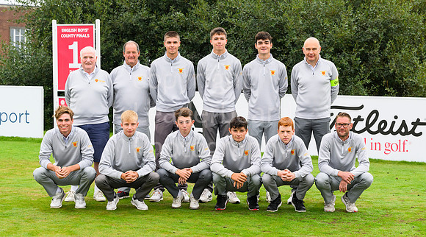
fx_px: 999
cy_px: 112
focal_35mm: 89
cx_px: 214
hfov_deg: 24.1
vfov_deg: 13.5
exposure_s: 1/640
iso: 800
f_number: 5.6
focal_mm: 80
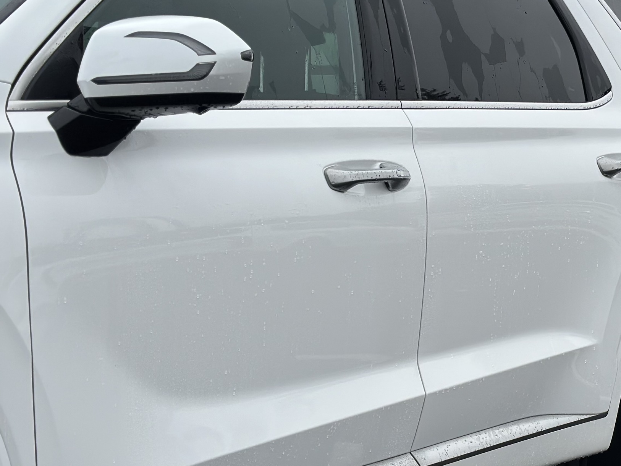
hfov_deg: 22.8
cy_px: 240
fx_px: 1525
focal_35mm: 85
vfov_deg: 17.4
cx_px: 467
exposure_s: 1/911
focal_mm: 6.86
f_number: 1.78
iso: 80
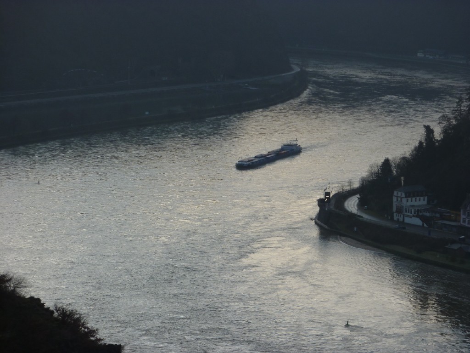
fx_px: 1860
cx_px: 235
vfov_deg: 10.8
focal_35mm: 137
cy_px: 176
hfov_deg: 14.4
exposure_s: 1/400
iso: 100
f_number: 4.5
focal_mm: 22.5
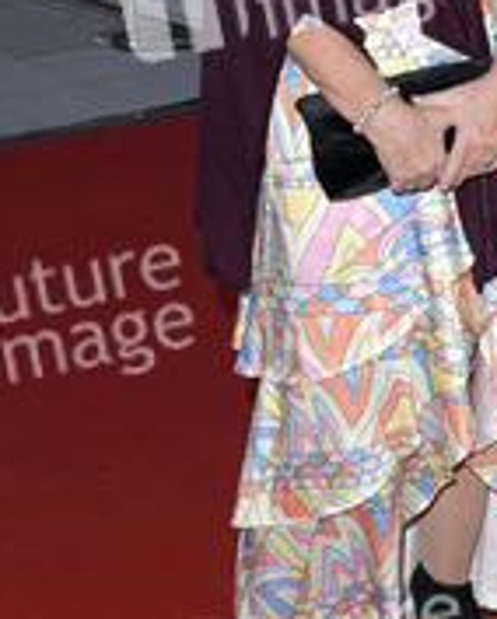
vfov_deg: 21.3
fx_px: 1634
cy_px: 154
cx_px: 396
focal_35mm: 89
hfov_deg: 17.2
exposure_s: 1/200
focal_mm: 42
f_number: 5.6
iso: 1250
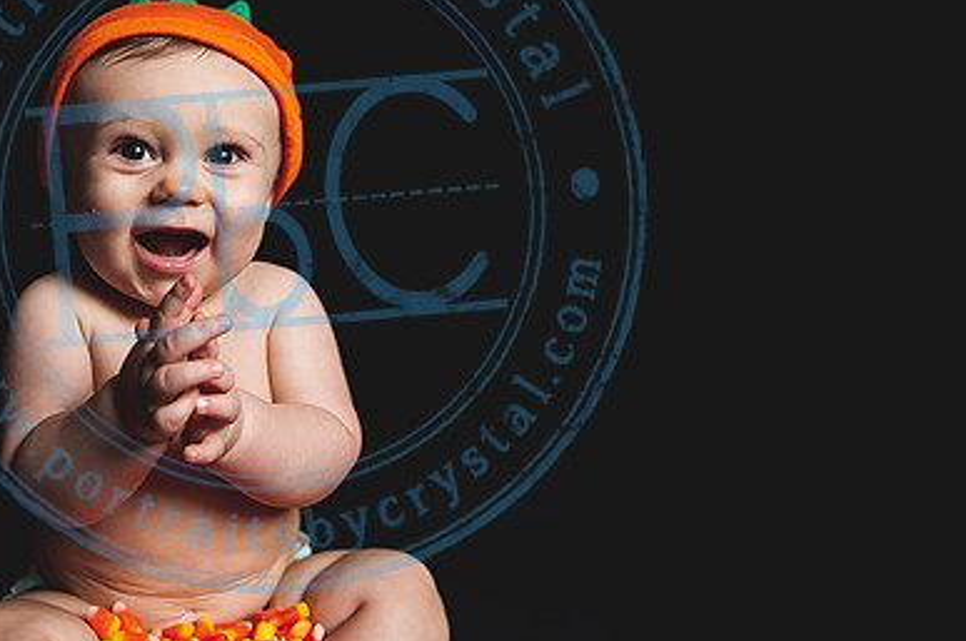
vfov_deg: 36.4
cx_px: 245
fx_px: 965
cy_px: 212
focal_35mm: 36
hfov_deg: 51.0
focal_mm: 24
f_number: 2.8
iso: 200
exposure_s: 1/200
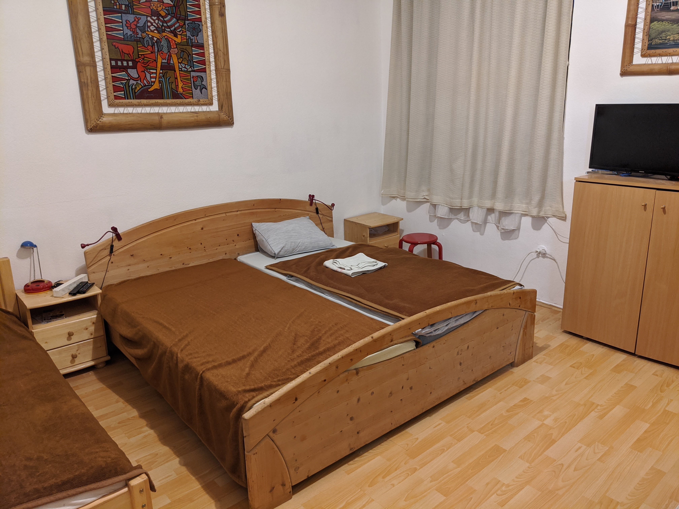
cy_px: 254
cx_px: 340
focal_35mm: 27
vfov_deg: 51.4
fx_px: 530
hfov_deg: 65.3
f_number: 1.73
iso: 326
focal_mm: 4.38
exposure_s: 1/25
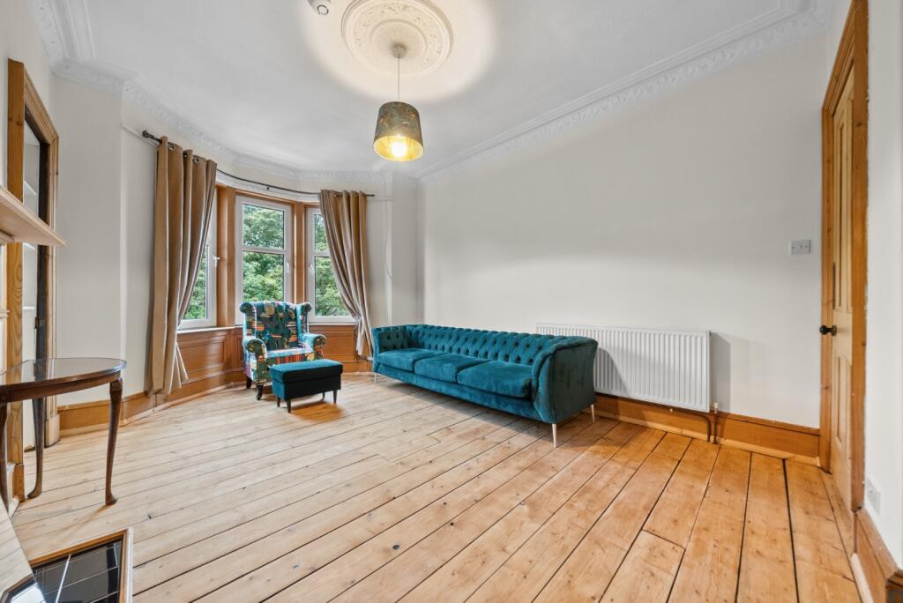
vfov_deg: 90.1
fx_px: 301
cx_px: 452
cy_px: 302
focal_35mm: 12
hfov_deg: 112.6
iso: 800
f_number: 7.1
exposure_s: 1.6
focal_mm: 12
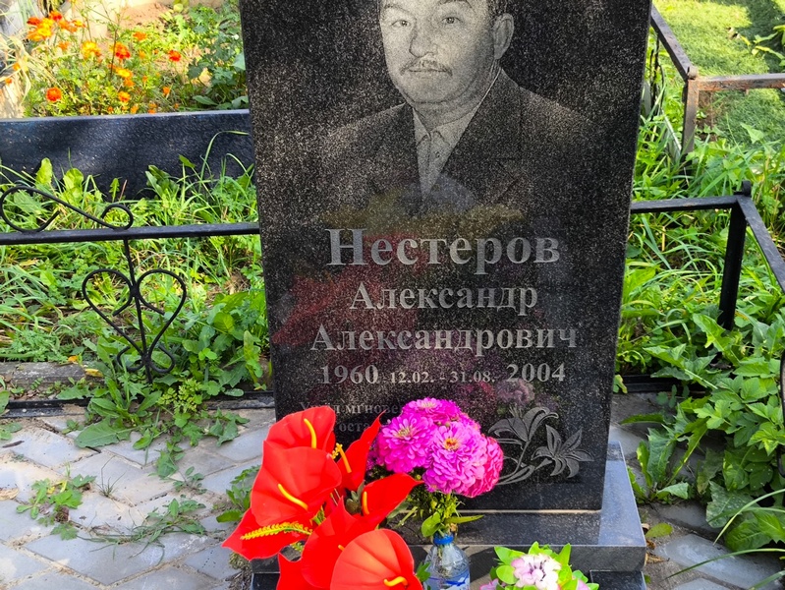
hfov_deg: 38.2
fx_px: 1134
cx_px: 392
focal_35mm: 50
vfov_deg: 29.1
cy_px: 295
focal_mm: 4.71
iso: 50
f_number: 1.7
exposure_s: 1/169
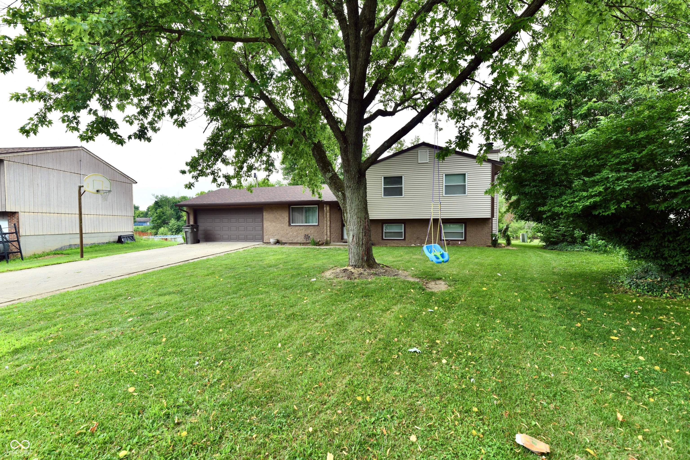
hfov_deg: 100.4
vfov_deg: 77.3
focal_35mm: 15
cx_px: 345
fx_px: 287
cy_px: 230
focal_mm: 15
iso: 320
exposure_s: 1/200
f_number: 7.1
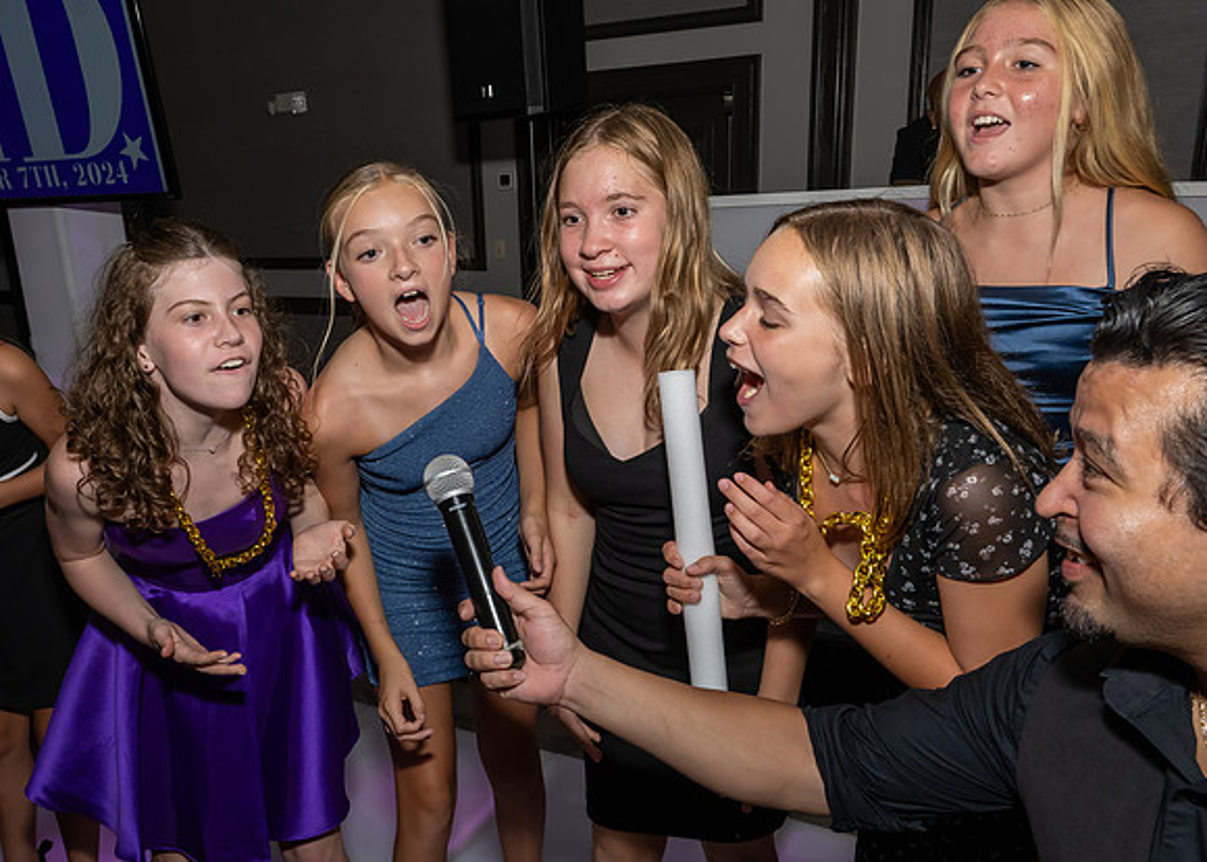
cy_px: 485
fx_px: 1011
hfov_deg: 61.1
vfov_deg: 46.0
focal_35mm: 30
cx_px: 478
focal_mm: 17
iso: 1000
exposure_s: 1/250
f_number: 8
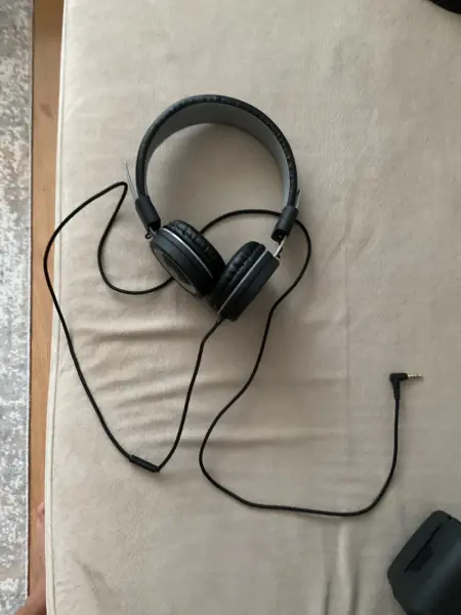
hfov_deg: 48.2
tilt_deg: -87.0
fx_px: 515
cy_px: 308
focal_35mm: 29
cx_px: 230
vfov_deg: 61.7
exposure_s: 1/30
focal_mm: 3
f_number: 1.8
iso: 320
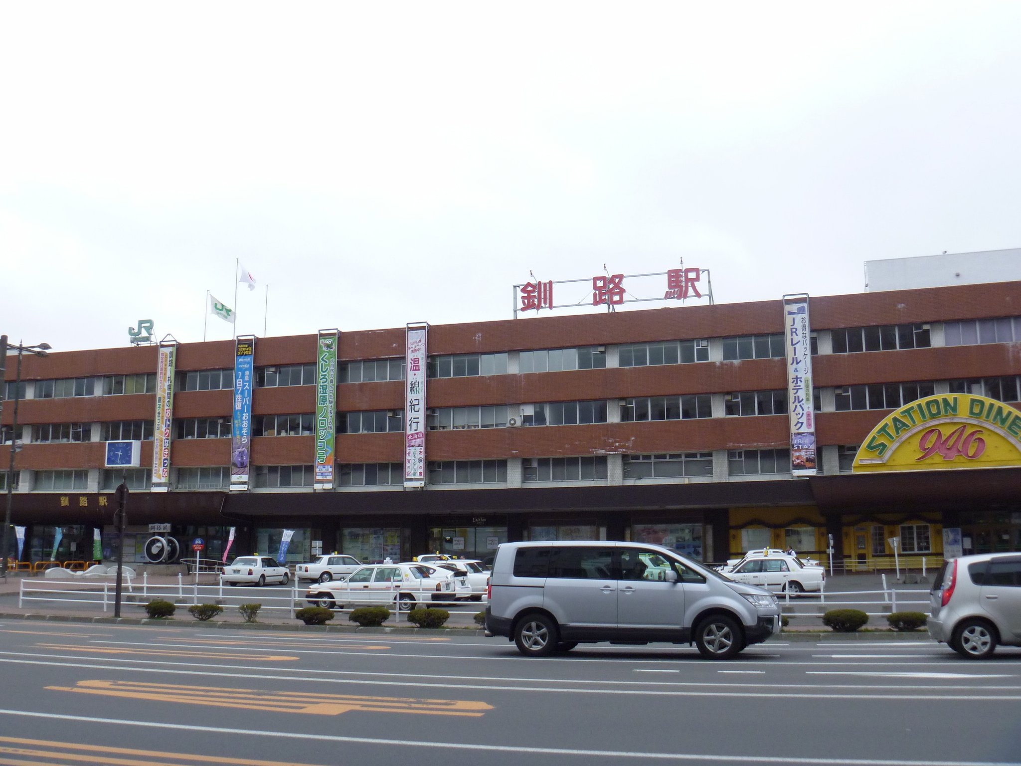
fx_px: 1032
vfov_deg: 40.7
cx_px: 510
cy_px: 383
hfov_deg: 52.6
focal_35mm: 35
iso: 200
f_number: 5.6
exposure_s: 1/250
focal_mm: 6.3
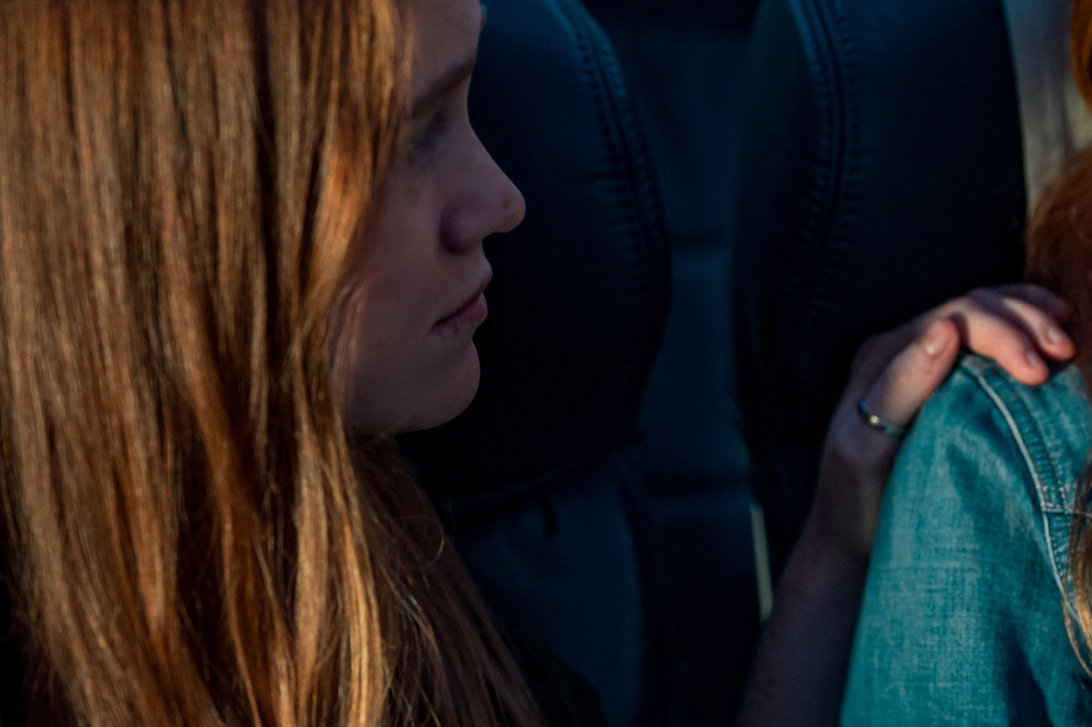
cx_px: 801
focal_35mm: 114
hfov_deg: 17.9
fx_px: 3456
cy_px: 308
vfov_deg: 12.0
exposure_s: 1/200
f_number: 2.2
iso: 2000
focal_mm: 50
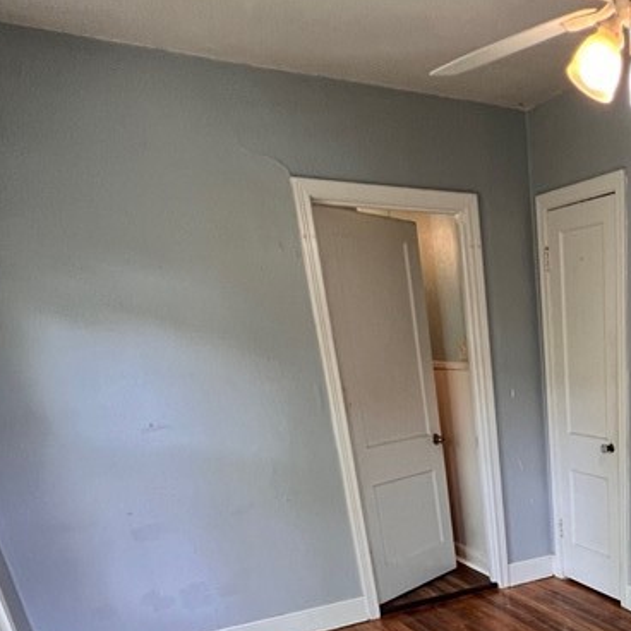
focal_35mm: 32
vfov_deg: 42.9
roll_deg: +1.6
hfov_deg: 44.8
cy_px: 650
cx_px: 604
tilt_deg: -24.5
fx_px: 660
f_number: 1.8
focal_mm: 1.57
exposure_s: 1/67
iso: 250
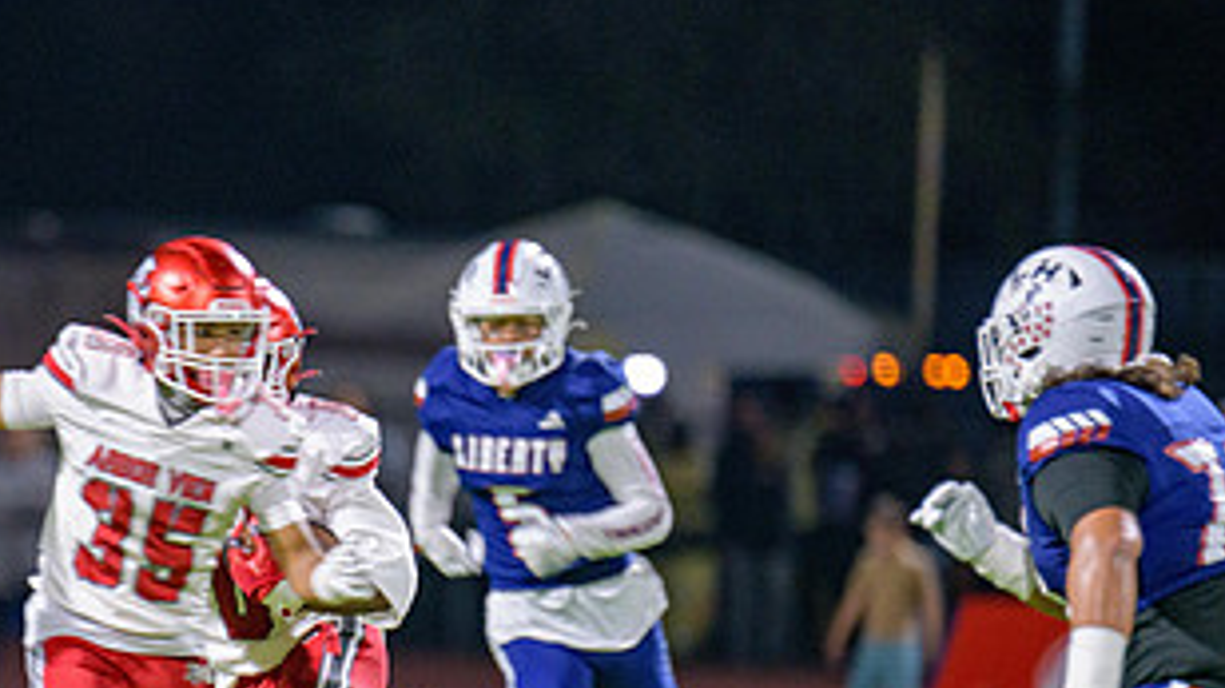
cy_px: 658
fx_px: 19223
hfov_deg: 3.6
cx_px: 294
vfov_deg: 2.1
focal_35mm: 592
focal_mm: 300
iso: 2000
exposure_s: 1/250
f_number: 2.8
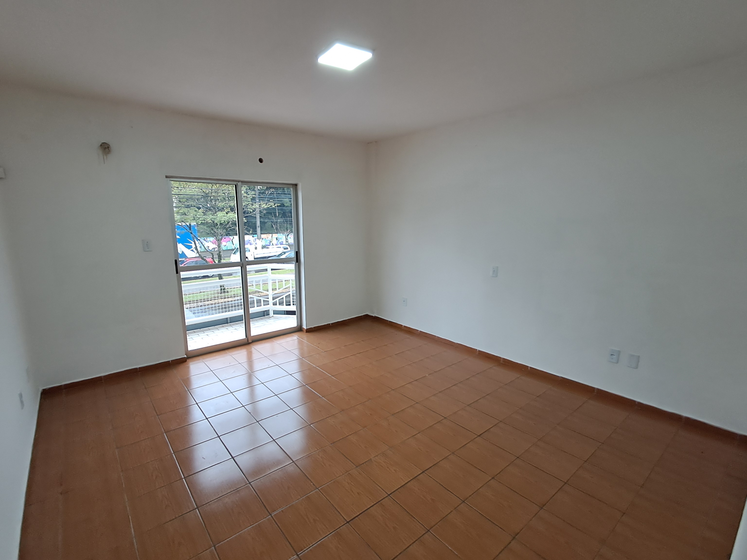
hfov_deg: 91.0
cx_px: 358
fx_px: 367
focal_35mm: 17
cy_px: 293
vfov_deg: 74.7
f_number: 2.2
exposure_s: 1/40
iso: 125
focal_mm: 1.64
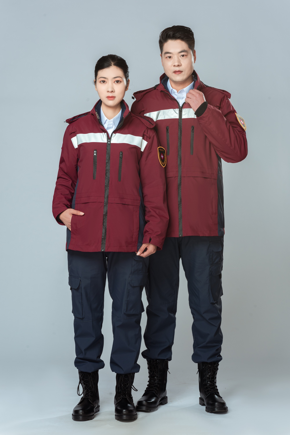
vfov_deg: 22.6
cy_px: 218
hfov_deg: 15.2
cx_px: 145
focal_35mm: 90
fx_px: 1086
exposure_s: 1/125
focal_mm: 90
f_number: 13
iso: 160
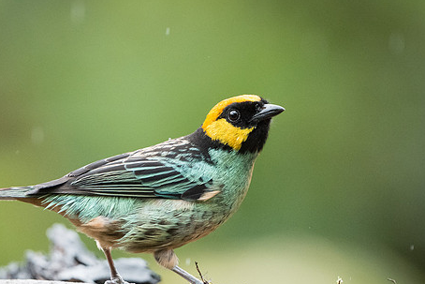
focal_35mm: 1270
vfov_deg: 1.1
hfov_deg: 1.6
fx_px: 14997
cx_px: 200
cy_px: 173
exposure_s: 1/800
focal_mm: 600
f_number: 6.3
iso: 5000
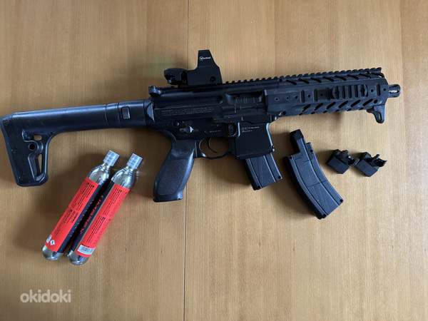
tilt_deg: -86.7
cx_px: 214
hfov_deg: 71.6
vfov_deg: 56.8
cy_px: 160
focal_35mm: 24
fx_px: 297
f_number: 1.78
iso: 800
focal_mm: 6.76
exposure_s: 1/60
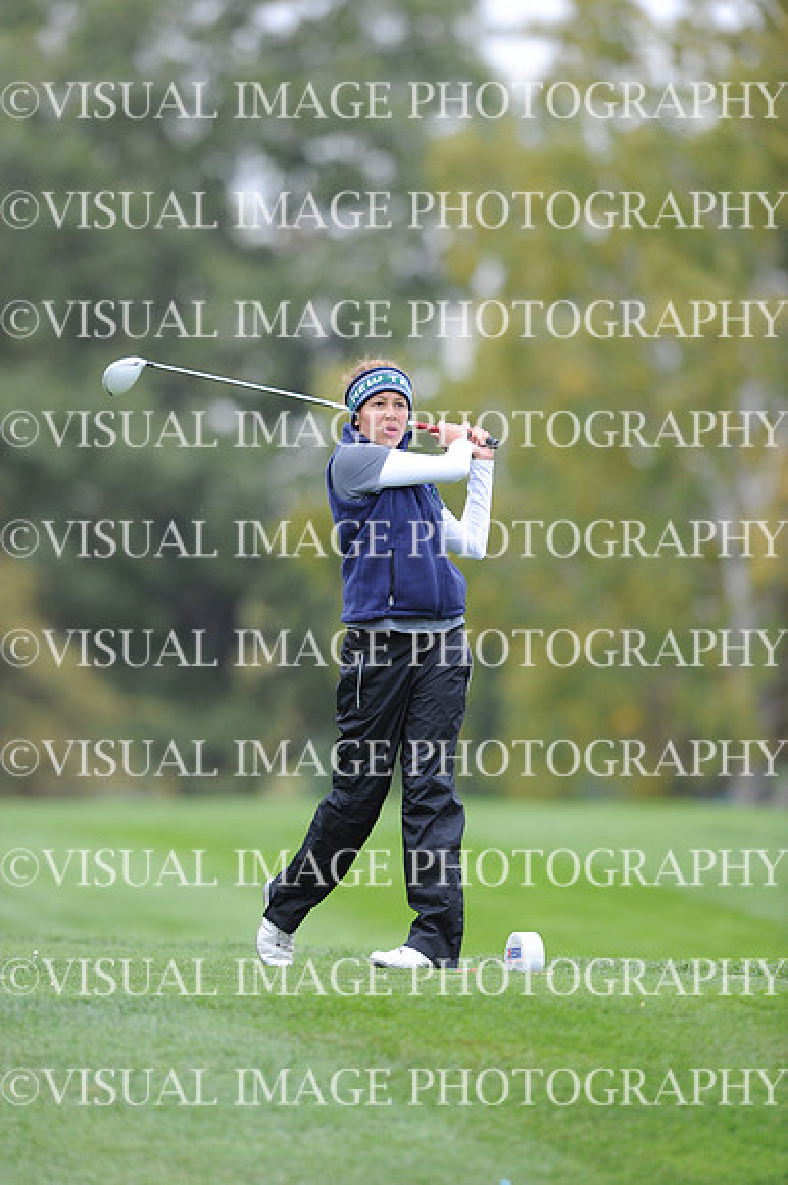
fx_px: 13148
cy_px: 592
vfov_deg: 5.2
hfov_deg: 3.4
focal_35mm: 400
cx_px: 394
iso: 1000
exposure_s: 1/2000
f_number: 4
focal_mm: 400
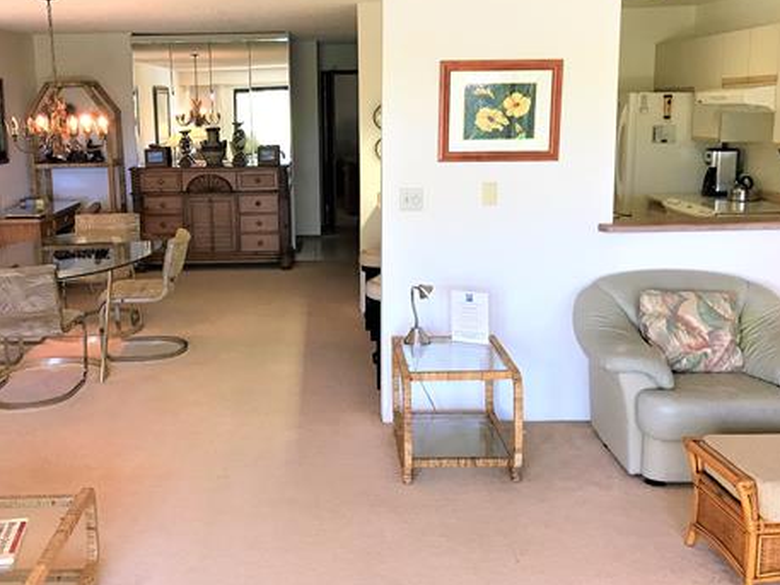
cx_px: 309
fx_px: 856
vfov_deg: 37.7
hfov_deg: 48.6
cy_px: 264
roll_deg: +1.2
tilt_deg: -9.4
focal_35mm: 38
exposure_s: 1/30
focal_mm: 3.99
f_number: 1.8
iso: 32
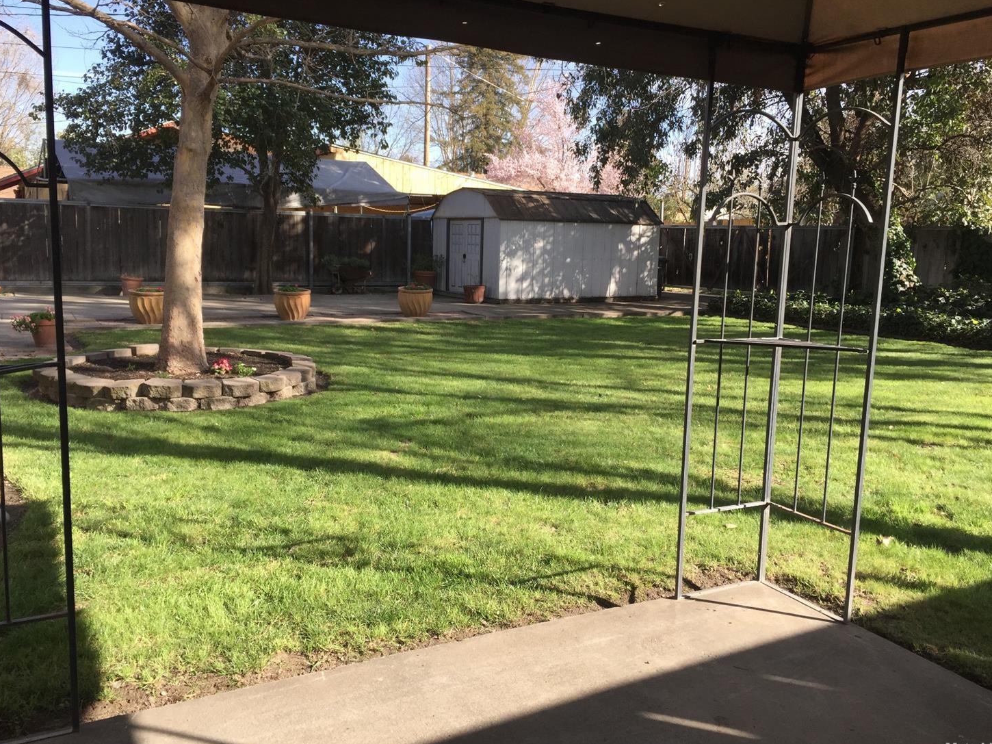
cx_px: 499
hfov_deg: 60.0
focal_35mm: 30
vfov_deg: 46.8
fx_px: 860
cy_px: 372
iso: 32
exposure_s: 1/682
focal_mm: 4.15
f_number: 2.2
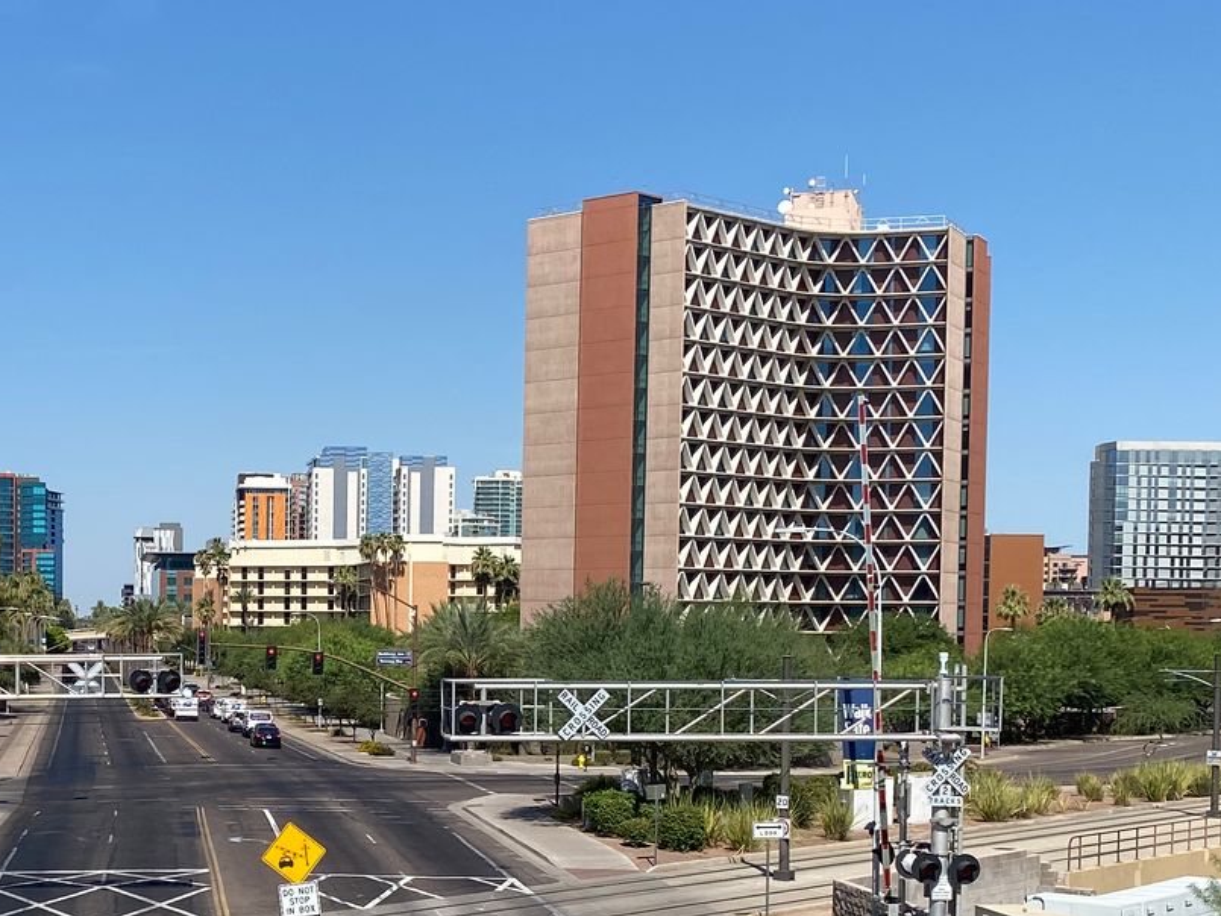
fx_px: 2187
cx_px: 194
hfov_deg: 30.2
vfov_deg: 23.3
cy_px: 752
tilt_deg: -4.3
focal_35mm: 62
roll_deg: -0.5
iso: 32
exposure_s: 1/3984
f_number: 1.8
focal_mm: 4.25
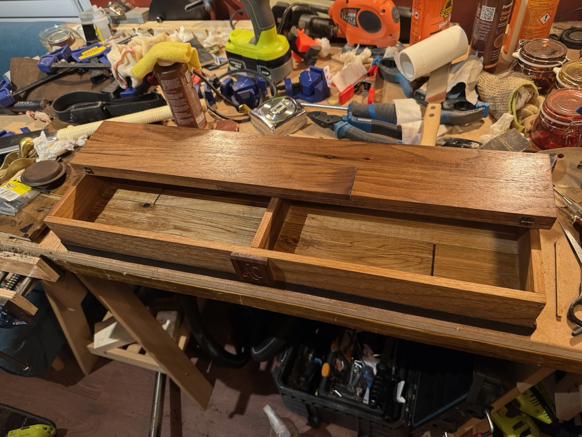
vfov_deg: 56.8
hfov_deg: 71.6
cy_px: 218
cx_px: 291
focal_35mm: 24
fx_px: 404
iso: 400
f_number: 1.78
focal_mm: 6.76
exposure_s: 1/50
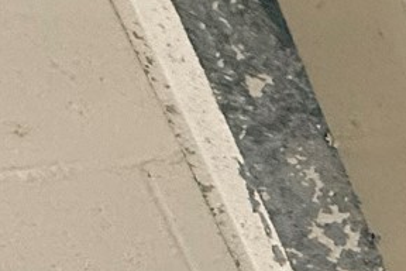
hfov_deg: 14.2
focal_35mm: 81
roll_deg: +2.9
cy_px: 542
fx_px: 913
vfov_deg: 14.1
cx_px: 1025
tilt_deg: -29.6
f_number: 2.2
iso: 320
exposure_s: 1/60
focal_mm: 2.22
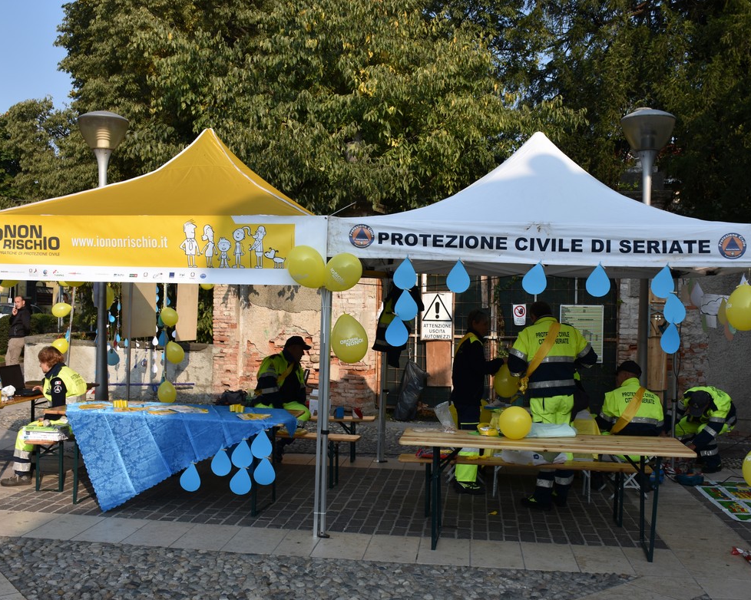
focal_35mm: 38
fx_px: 844
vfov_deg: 39.1
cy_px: 306
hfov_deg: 47.9
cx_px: 383
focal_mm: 22
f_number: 7.1
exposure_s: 1/200
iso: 100
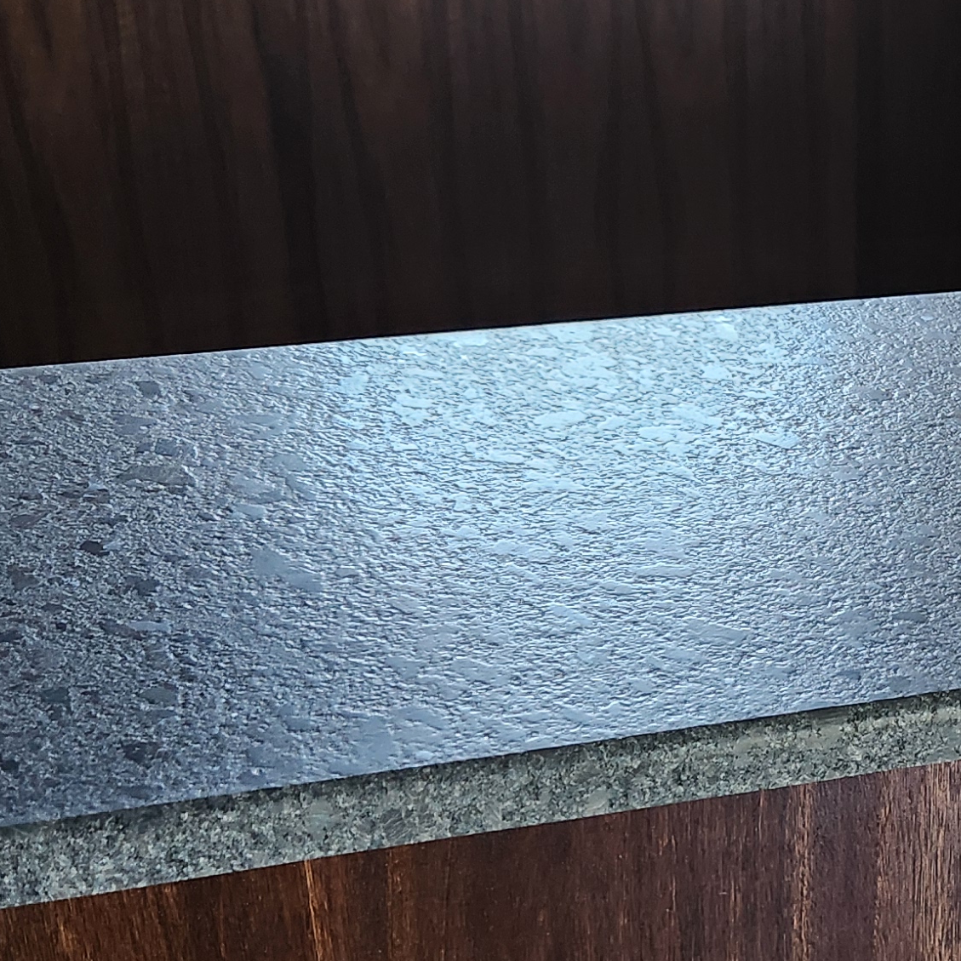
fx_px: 2261
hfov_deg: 22.7
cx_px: 1029
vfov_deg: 24.0
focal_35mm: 72
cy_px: 477
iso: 250
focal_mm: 5.4
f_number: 1.8
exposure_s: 1/120
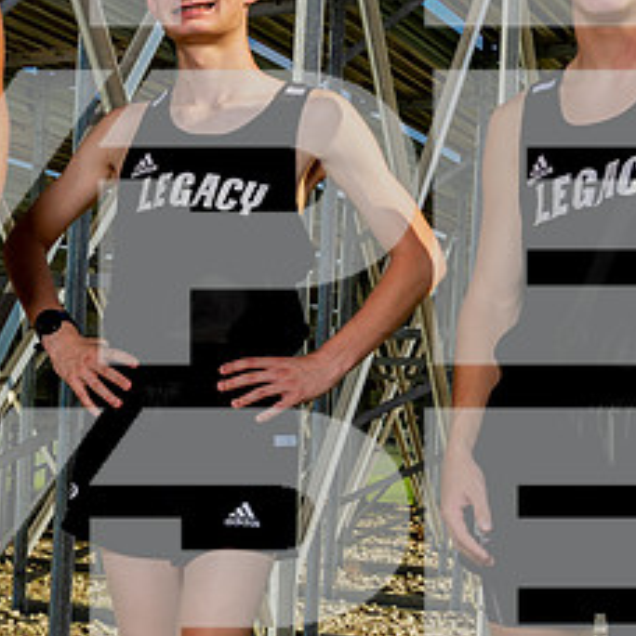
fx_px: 1621
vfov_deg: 22.1
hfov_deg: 21.2
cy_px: 415
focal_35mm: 78
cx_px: -45
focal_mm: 24
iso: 200
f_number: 13
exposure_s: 1/200
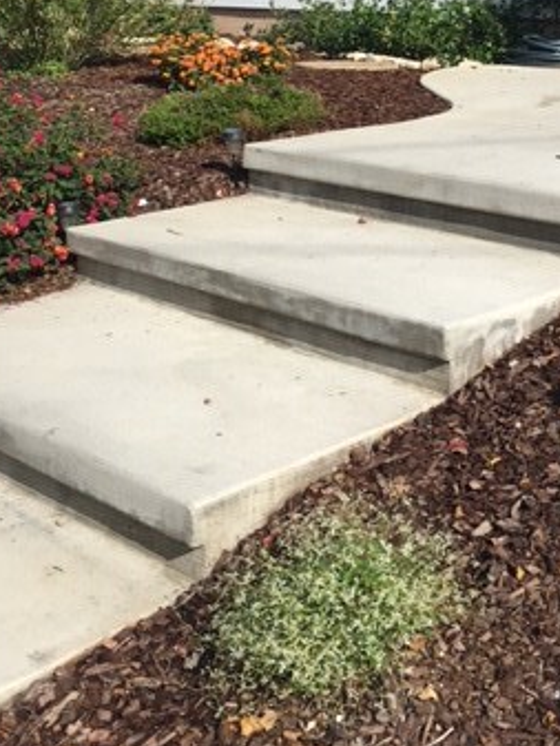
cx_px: 290
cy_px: 170
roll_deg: -1.8
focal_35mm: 55
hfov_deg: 26.6
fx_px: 1186
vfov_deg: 34.1
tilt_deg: -8.2
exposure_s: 1/2198
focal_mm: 4.15
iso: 25
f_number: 2.2
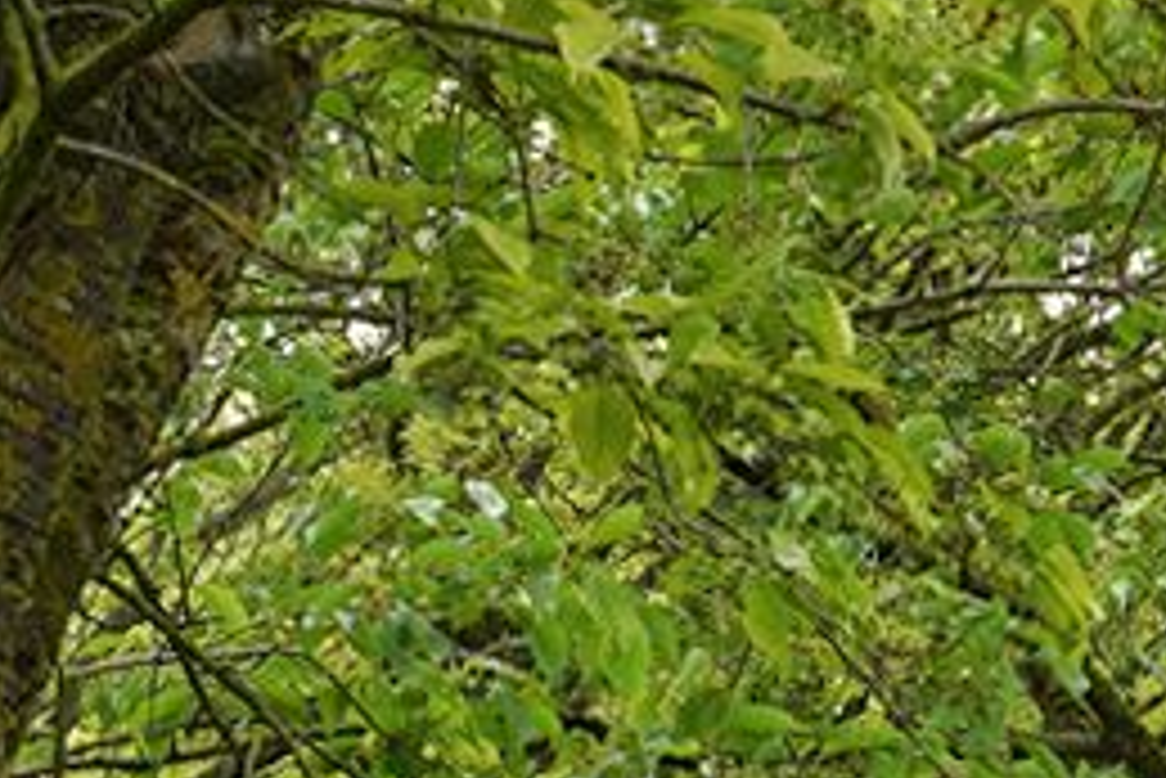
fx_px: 5995
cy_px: 2433
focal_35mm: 185
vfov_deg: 6.7
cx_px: 176
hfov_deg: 11.1
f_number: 6.3
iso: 100
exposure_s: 1/100
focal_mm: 24
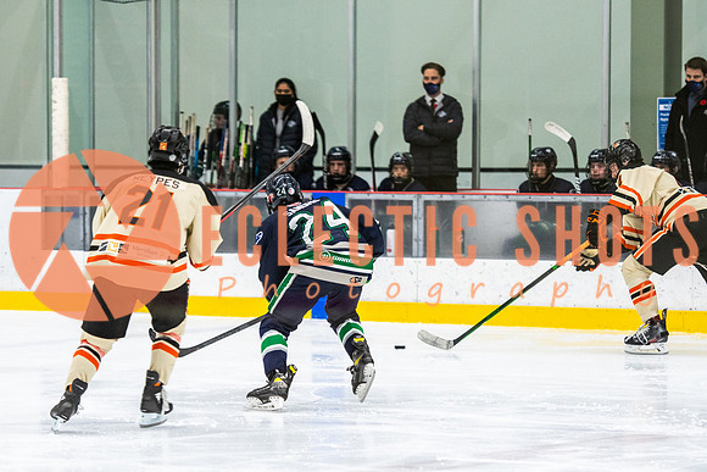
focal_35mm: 200
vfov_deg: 6.9
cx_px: 315
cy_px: 212
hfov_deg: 10.3
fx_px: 3937
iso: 1600
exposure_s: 1/640
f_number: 2.8
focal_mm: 120
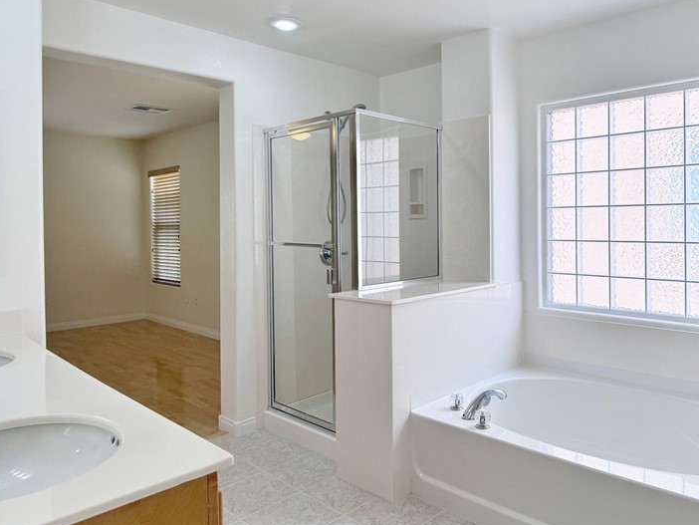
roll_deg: +1.7
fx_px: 707
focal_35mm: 35
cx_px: 436
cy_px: 219
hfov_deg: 52.1
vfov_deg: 40.6
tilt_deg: +1.8
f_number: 1.78
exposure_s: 1/448
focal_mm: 6.76
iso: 80
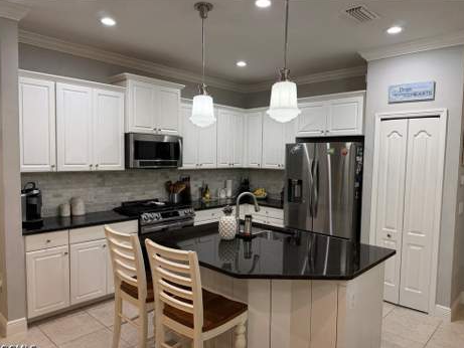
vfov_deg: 54.9
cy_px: 176
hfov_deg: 69.4
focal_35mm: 25
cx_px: 234
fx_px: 335
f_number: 1.78
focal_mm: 6.76
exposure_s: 1/120
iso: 250
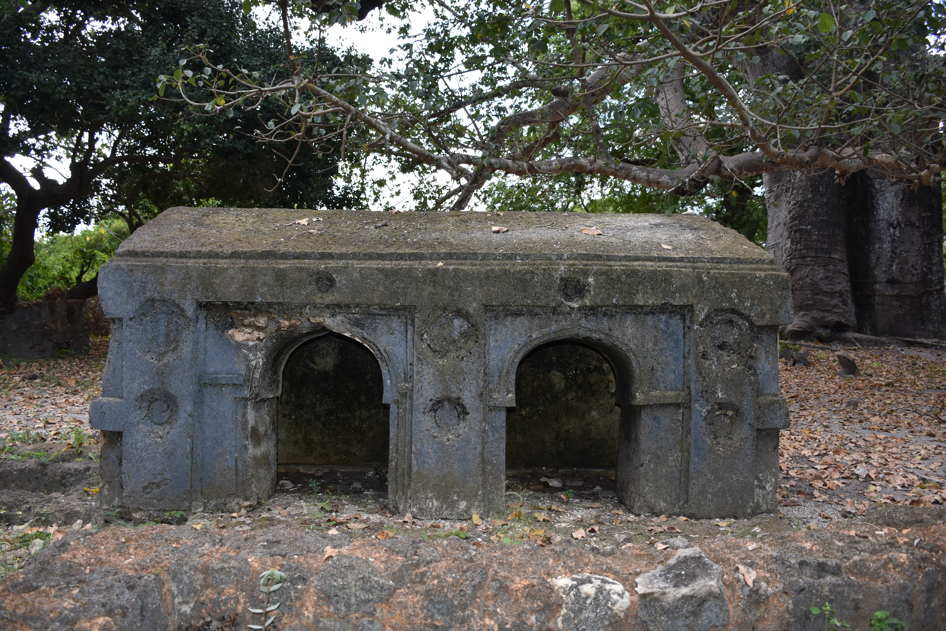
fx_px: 709
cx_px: 473
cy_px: 316
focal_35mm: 27
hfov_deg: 67.4
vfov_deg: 47.9
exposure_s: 1/250
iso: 160
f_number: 3.5
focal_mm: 18
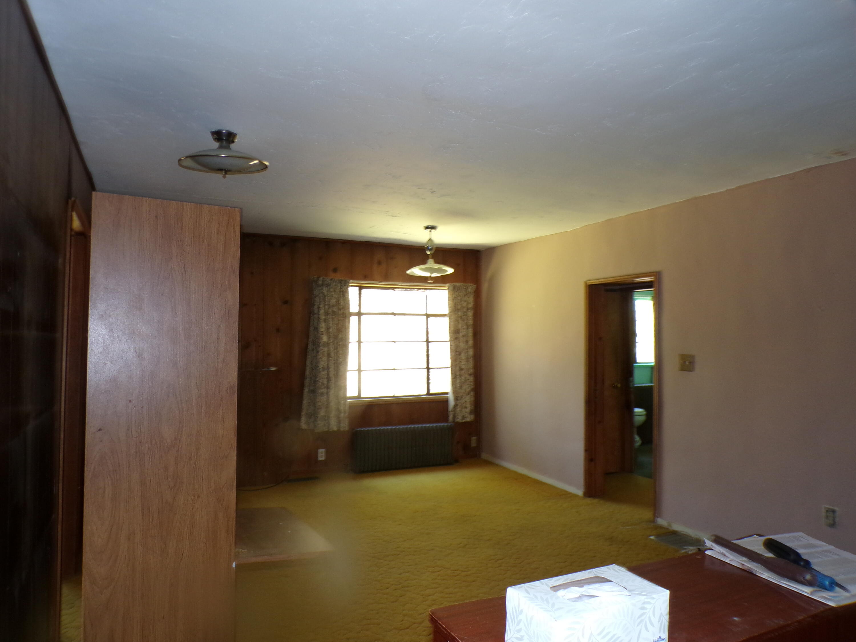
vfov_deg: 56.8
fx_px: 593
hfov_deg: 71.6
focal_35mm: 24
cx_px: 428
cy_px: 321
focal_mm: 4.3
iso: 200
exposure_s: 1/20
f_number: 3
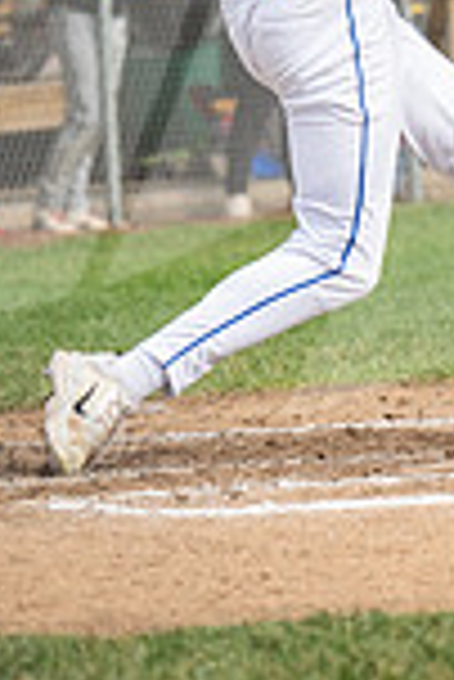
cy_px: -90
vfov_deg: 3.5
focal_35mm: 580
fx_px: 10946
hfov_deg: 2.4
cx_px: 499
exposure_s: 1/2000
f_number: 5.3
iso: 800
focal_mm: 195
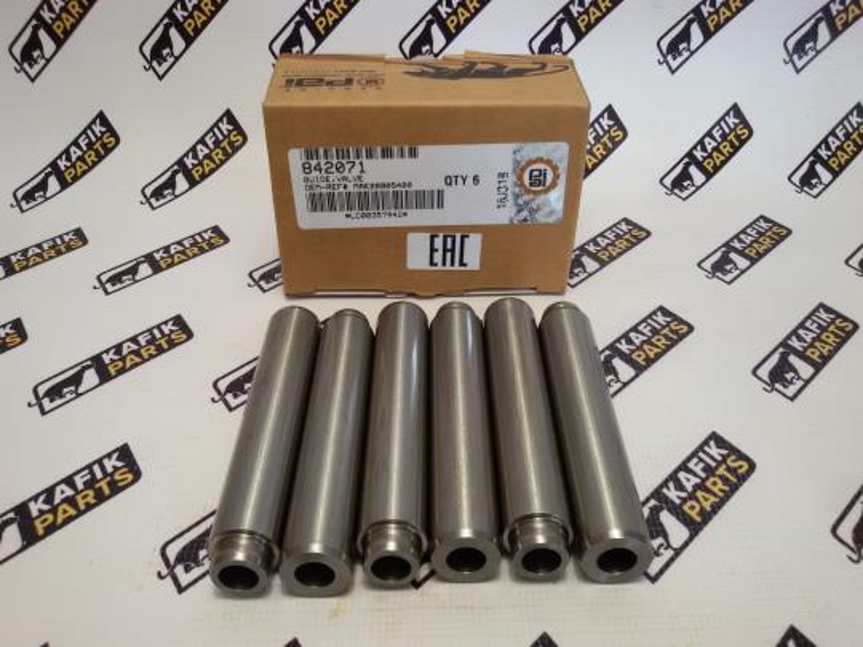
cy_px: 324
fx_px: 773
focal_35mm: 31
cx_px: 432
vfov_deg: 45.4
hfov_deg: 58.4
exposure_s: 1/50
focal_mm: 2.93
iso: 50
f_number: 2.4
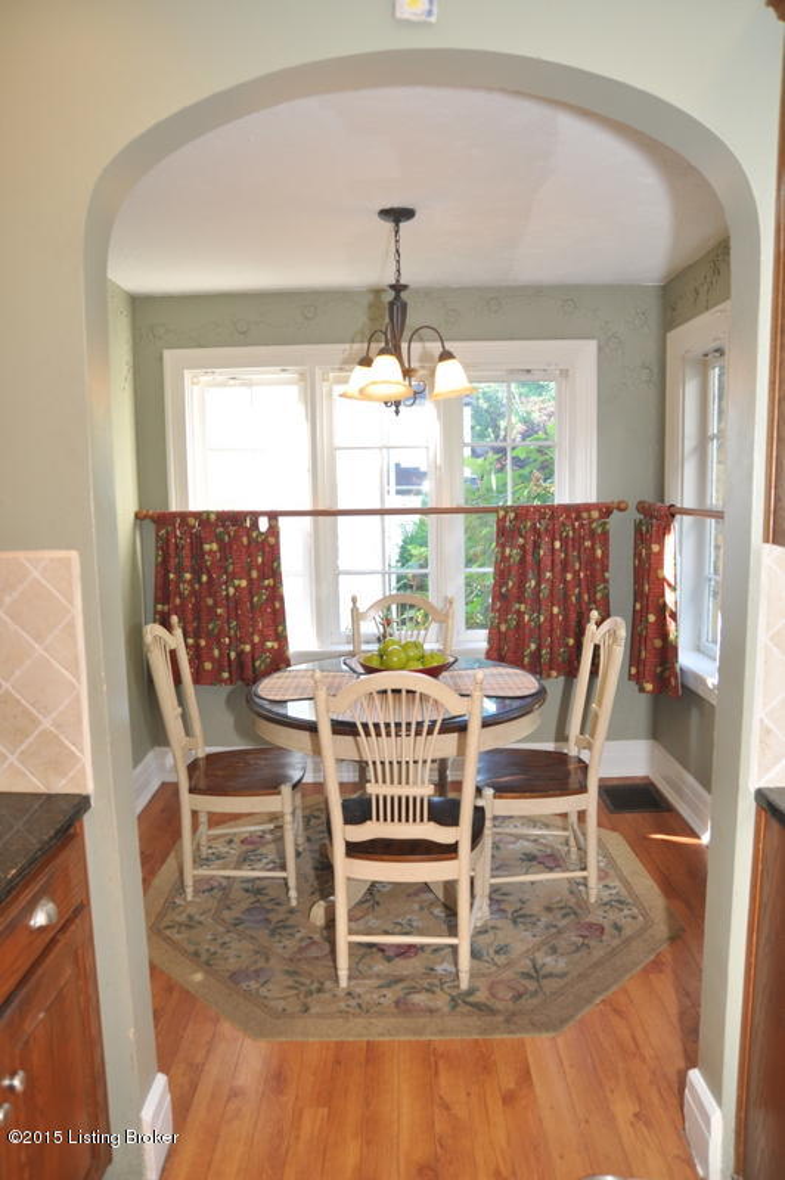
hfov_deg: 28.0
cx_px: 392
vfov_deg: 41.1
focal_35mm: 48
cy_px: 590
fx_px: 1573
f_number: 4.8
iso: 400
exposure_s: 1/90
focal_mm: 32
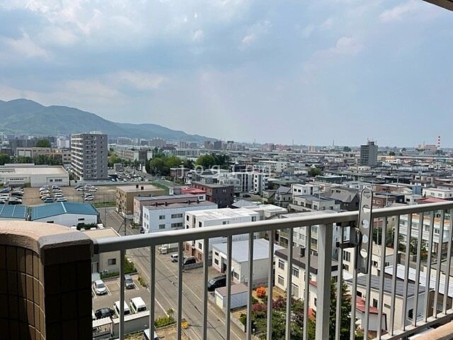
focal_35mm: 26
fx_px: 340
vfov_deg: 53.1
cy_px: 170
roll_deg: -0.5
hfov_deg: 67.3
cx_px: 226
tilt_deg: -3.6
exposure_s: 1/4831
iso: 32
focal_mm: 4.2
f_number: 1.6
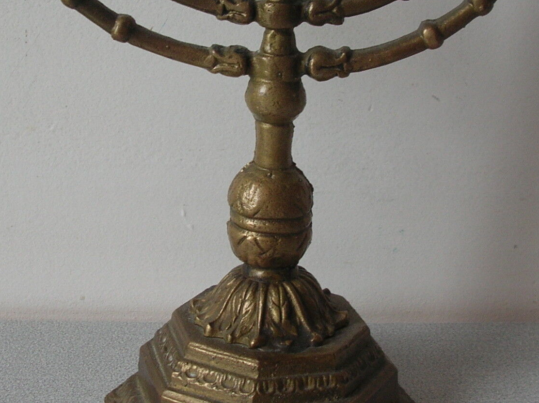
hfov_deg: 27.0
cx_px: 251
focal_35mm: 72
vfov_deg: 20.3
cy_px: 138
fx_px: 1120
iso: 50
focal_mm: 5.8
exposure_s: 1/32.3
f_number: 2.8
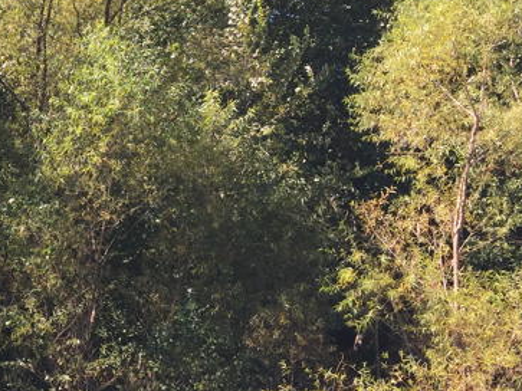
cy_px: 69
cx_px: -147
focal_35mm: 80
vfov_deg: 18.2
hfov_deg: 22.1
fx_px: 1206
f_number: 2.2
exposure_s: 1/416
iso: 32
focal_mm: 4.15
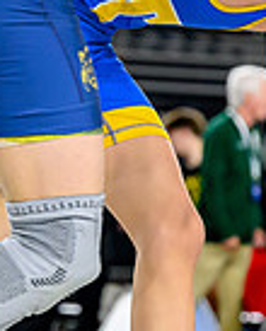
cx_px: 113
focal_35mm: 395
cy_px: 178
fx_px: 3878
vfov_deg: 4.9
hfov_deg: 3.9
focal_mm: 77
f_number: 2.8
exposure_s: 1/800
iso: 2200
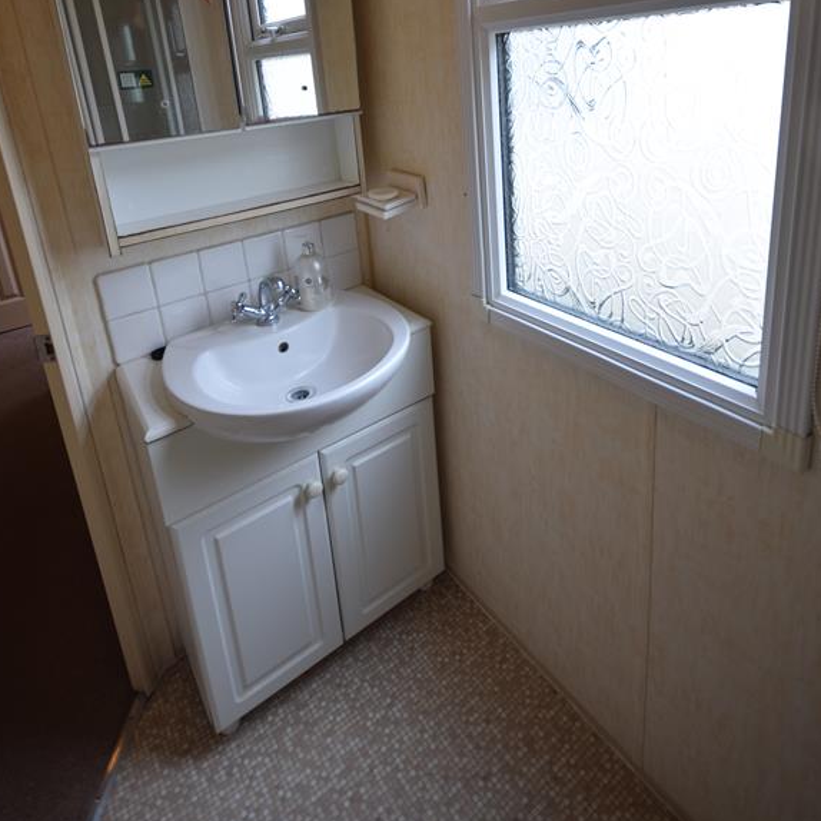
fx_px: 537
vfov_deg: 69.6
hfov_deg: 74.8
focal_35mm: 20
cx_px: 409
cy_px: 200
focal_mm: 10
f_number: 4
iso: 200
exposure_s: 1/40
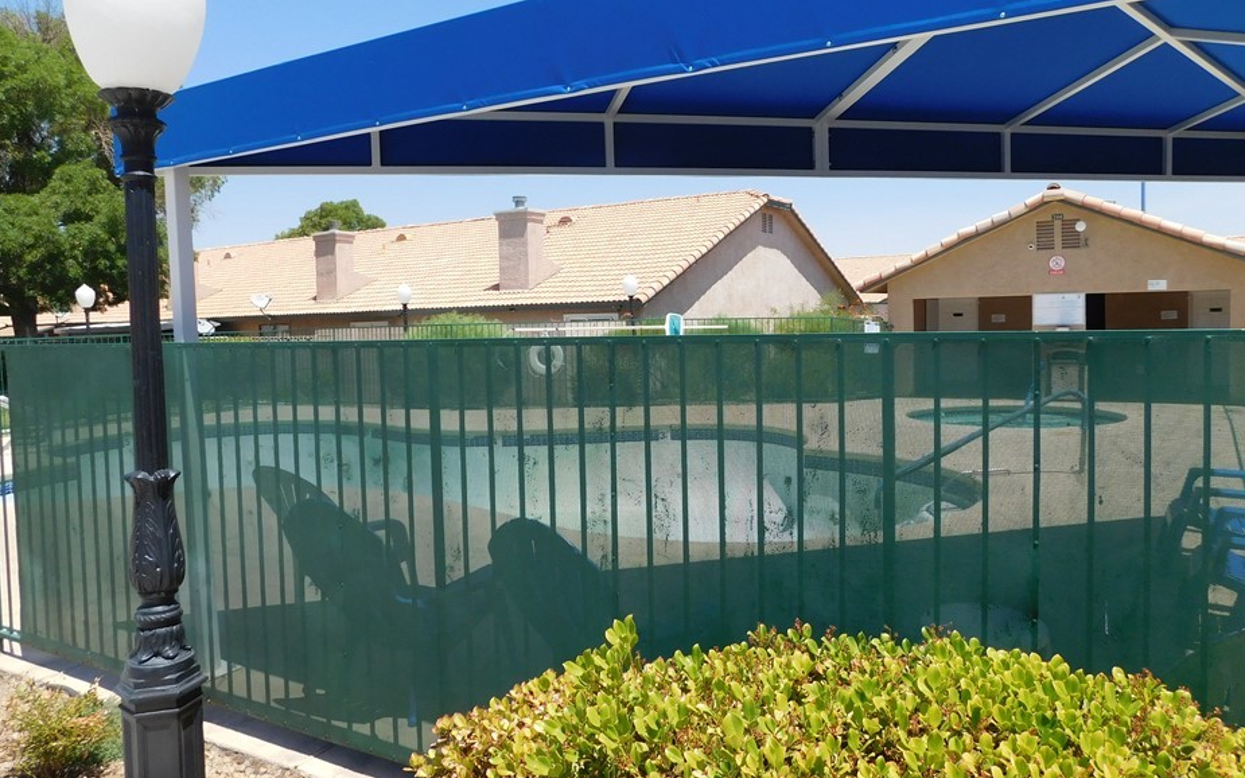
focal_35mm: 27
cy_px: 366
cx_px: 635
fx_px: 916
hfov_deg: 68.4
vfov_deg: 46.0
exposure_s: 1/400
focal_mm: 4
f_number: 6
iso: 125
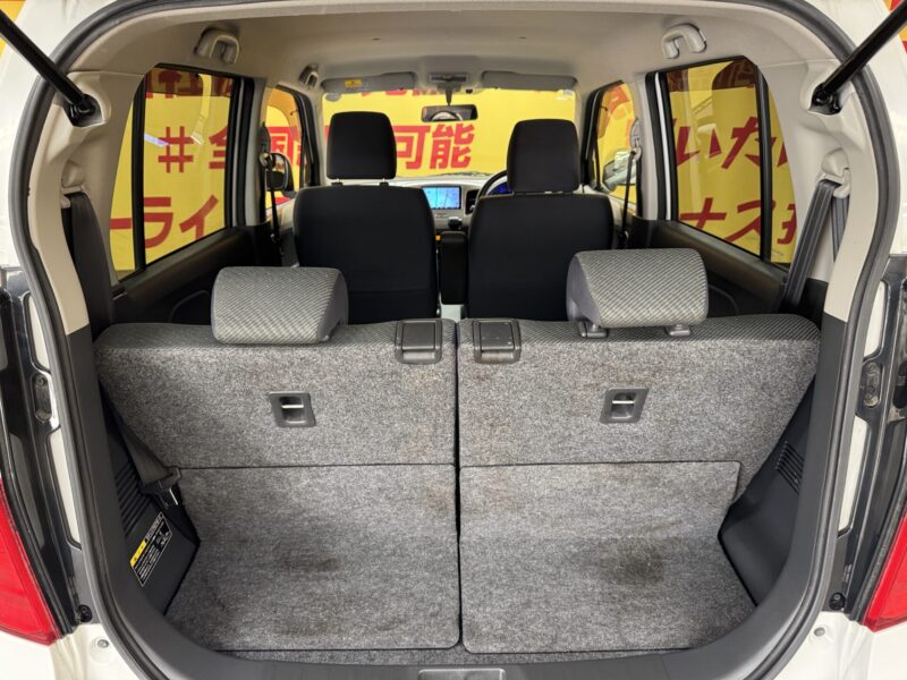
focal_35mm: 24
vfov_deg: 56.8
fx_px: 629
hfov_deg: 71.6
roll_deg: +1.3
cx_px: 454
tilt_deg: -21.5
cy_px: 340
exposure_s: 1/50
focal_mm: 6.76
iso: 400
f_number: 1.78
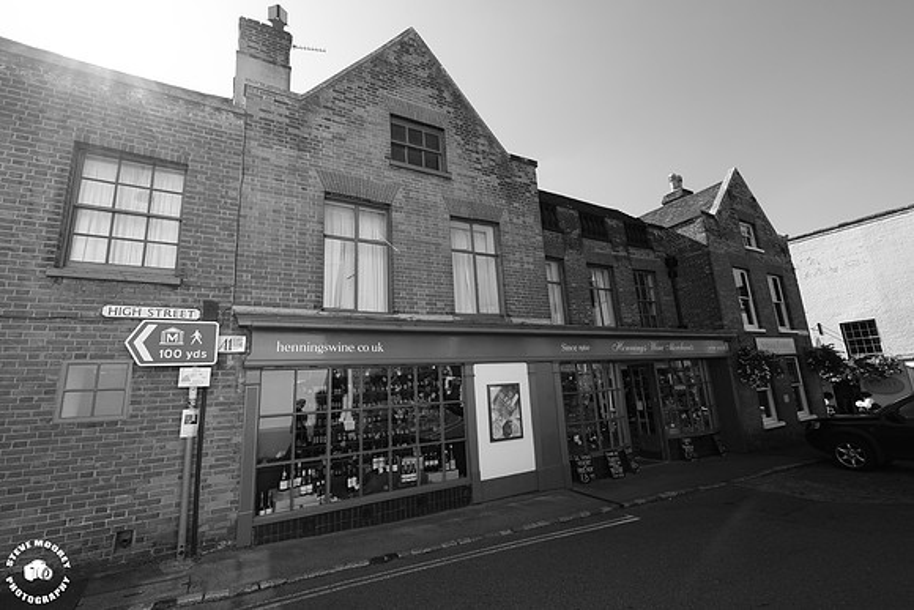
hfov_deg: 100.4
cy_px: 305
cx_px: 457
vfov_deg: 77.4
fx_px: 381
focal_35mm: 15
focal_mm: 10
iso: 200
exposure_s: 1/170
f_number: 9
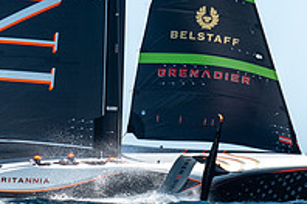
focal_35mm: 536
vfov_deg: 2.6
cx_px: 137
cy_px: -2
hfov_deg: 3.8
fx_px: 4571
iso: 100
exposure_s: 1/1600
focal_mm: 170
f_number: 2.8
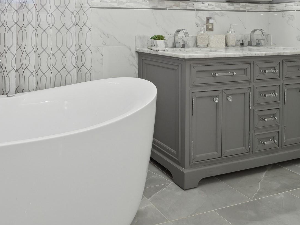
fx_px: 260
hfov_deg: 56.1
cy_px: 26
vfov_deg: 43.1
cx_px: 64
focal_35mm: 30
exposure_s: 1/8
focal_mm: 8
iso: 200
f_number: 8
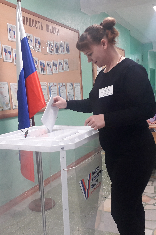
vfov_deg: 50.7
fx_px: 247
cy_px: 117
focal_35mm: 38
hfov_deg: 35.0
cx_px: 83
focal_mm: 3.6
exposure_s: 1/50
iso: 125
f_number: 1.9
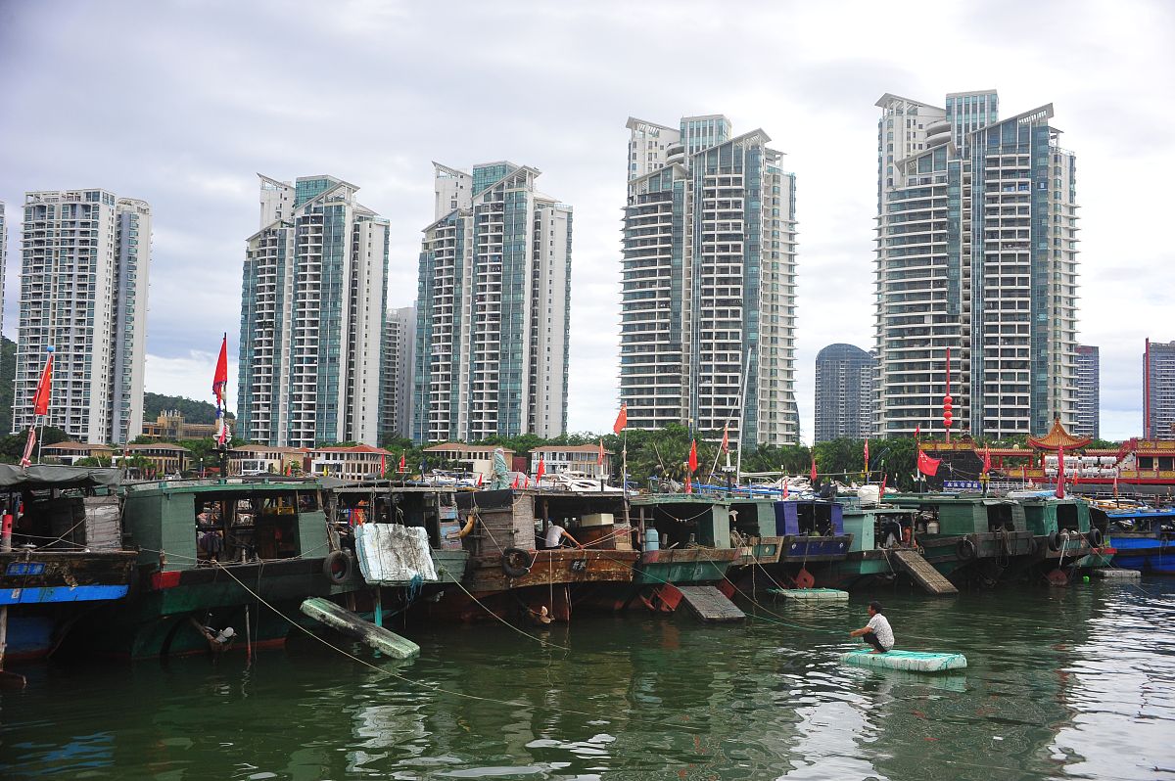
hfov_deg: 48.5
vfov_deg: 33.3
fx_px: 1304
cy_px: 390
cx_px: 588
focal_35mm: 40
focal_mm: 40
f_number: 5.6
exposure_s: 1/1250
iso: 1250
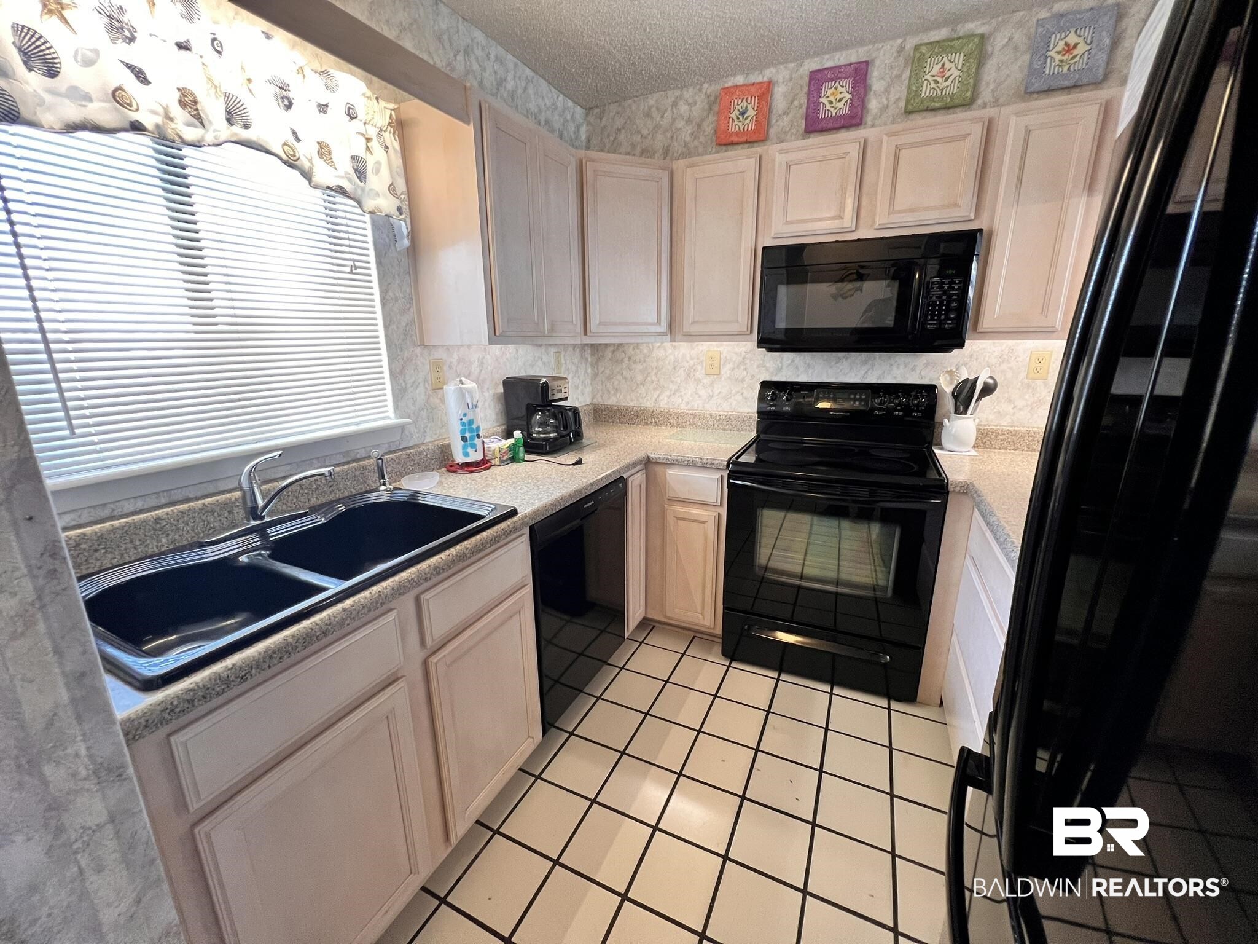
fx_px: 472
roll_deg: +0.3
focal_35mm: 13
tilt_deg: -15.1
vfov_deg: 89.9
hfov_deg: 106.2
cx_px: 629
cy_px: 472
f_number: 1.8
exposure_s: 1/60
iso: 160
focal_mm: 1.57
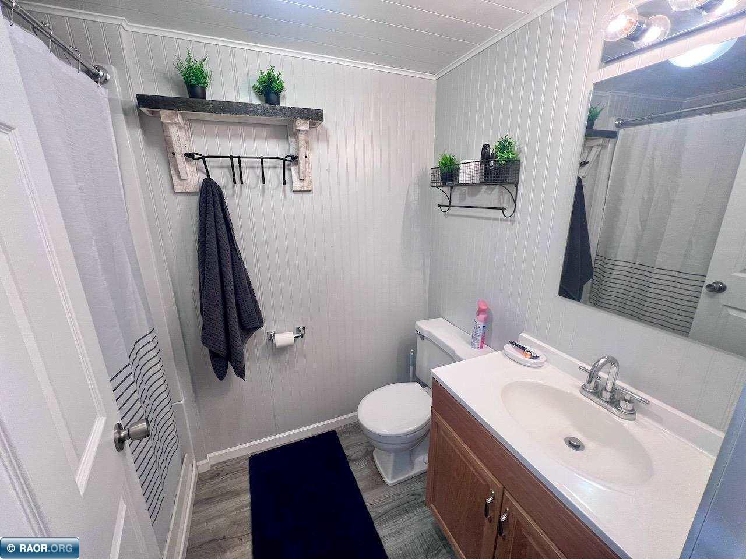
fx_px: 280
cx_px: 373
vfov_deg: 89.9
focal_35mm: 13
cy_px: 280
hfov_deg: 106.2
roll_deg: +1.2
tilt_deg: -14.7
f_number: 1.8
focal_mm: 1.57
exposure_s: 1/120
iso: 100
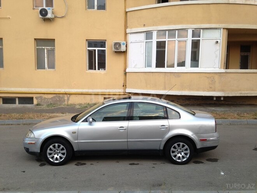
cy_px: 96
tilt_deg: -3.6
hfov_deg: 55.4
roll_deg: -2.9
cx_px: 128
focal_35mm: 33
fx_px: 245
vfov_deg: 42.9
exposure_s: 1/24
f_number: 2.4
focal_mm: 4.12
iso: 50
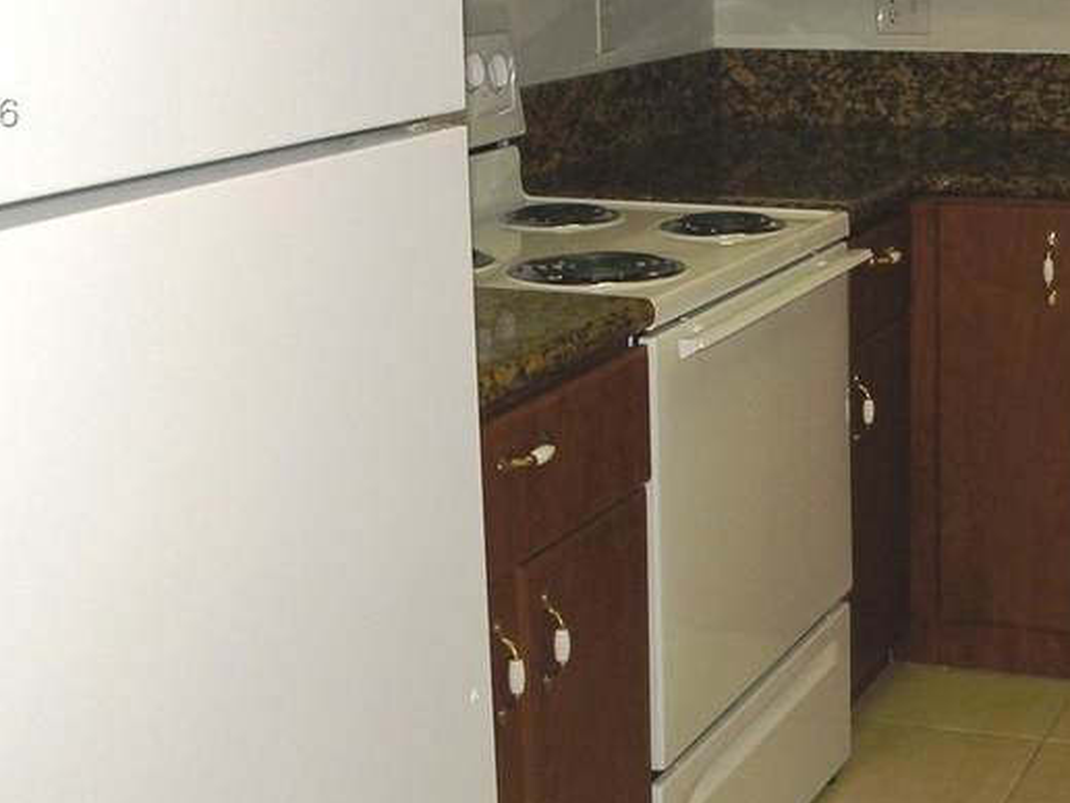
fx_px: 2071
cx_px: 827
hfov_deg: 28.5
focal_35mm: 67
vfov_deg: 21.5
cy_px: 114
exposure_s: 1/30
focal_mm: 4.7
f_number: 2.8
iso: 64
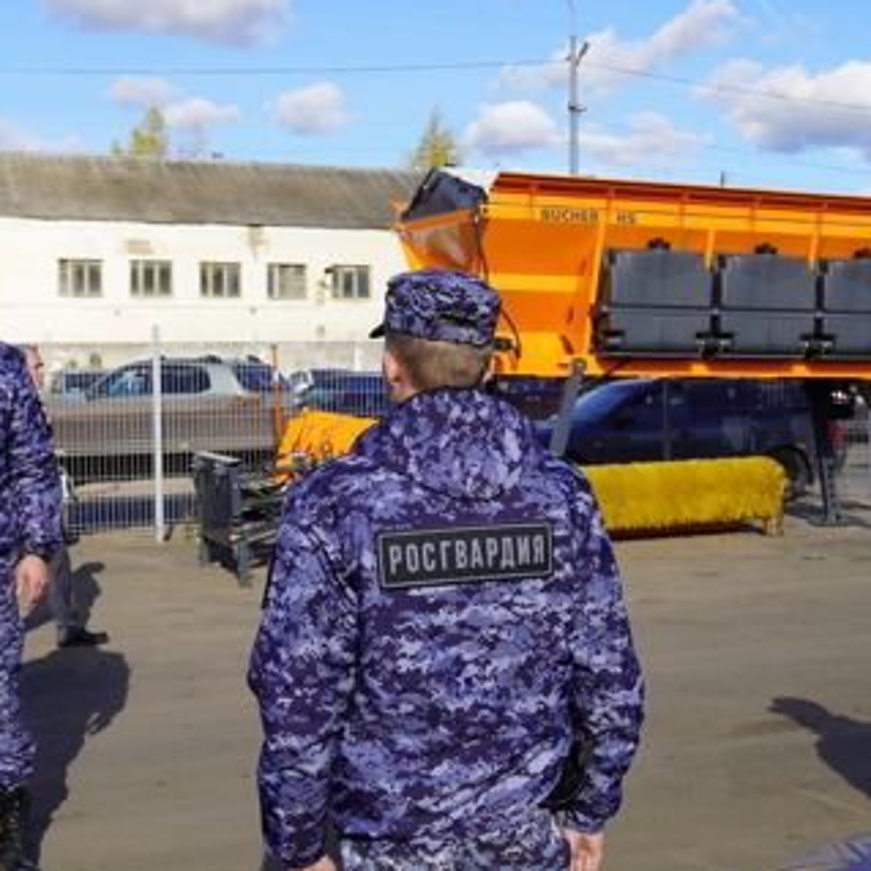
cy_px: 456
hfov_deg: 31.4
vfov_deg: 31.6
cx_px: 562
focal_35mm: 54
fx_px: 1537
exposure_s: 1/500
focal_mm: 18
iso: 100
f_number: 5
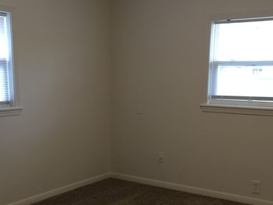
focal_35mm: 52
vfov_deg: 27.7
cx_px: 131
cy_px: 150
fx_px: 410
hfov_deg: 36.8
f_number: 2.2
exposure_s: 1/30
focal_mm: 4.15
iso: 50
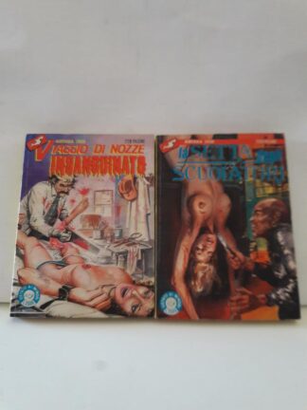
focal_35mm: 28
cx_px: 154
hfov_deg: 49.7
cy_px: 205
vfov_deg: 63.4
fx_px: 331
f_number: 1.9
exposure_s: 1/25
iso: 200
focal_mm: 3.7
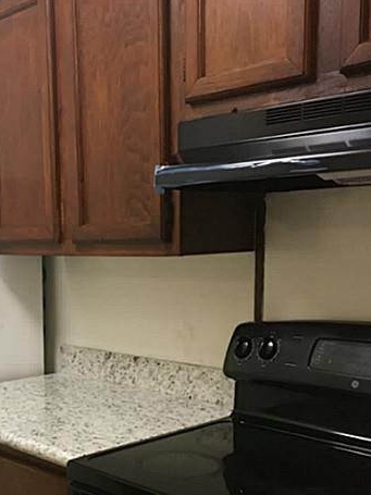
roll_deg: +0.0
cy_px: 363
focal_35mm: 49
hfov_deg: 29.3
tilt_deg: -8.7
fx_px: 701
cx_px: 107
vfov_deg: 38.1
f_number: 2.2
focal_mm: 4.15
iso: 160
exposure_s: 1/30
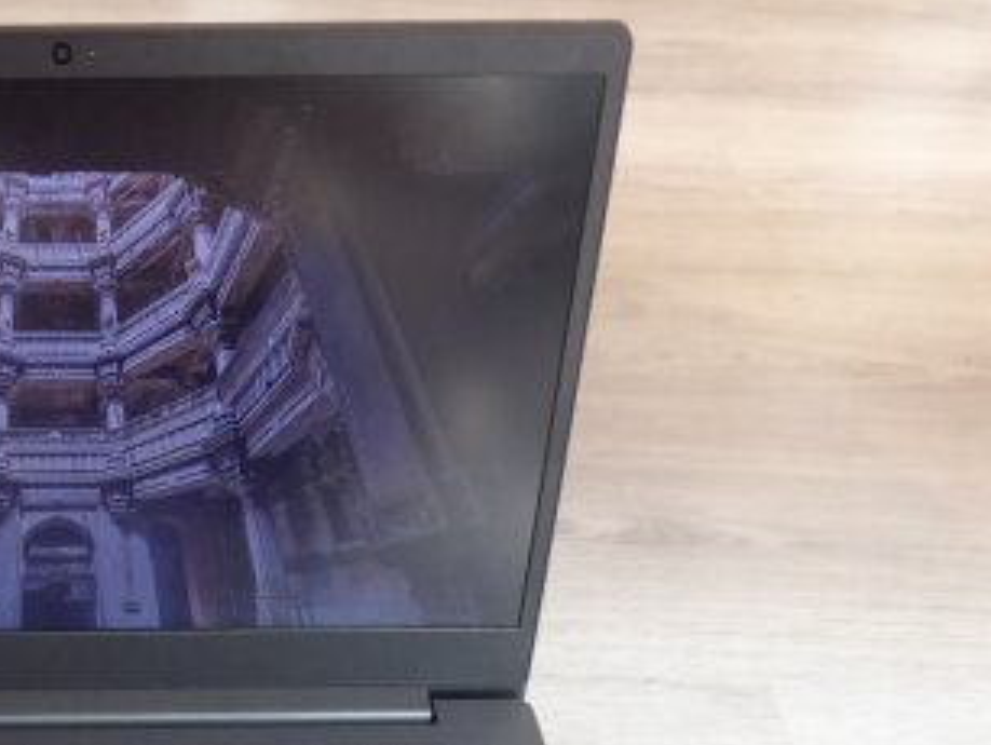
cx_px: 55
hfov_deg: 35.9
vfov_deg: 28.4
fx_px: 1404
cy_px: 696
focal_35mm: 49
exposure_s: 1/25
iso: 400
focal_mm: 4.3
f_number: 3.3
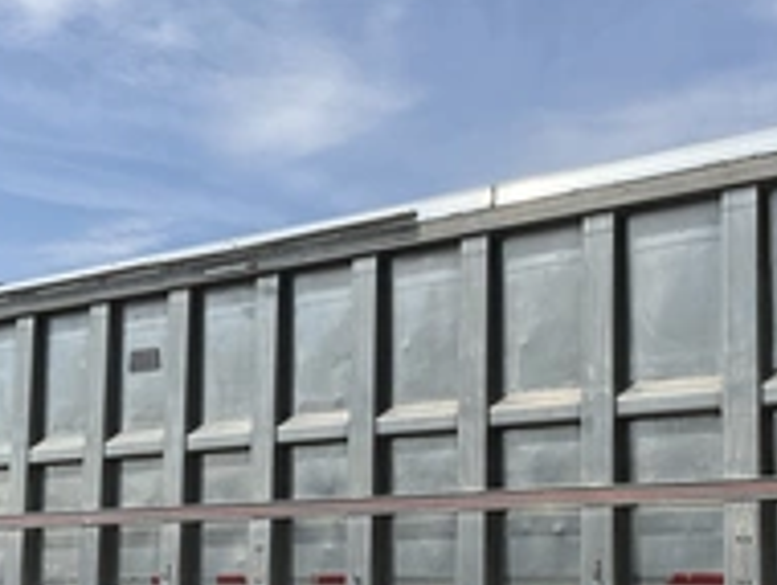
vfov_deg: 23.7
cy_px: 475
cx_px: 429
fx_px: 1371
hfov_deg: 31.6
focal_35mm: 61
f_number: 1.8
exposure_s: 1/2320
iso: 25
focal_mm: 3
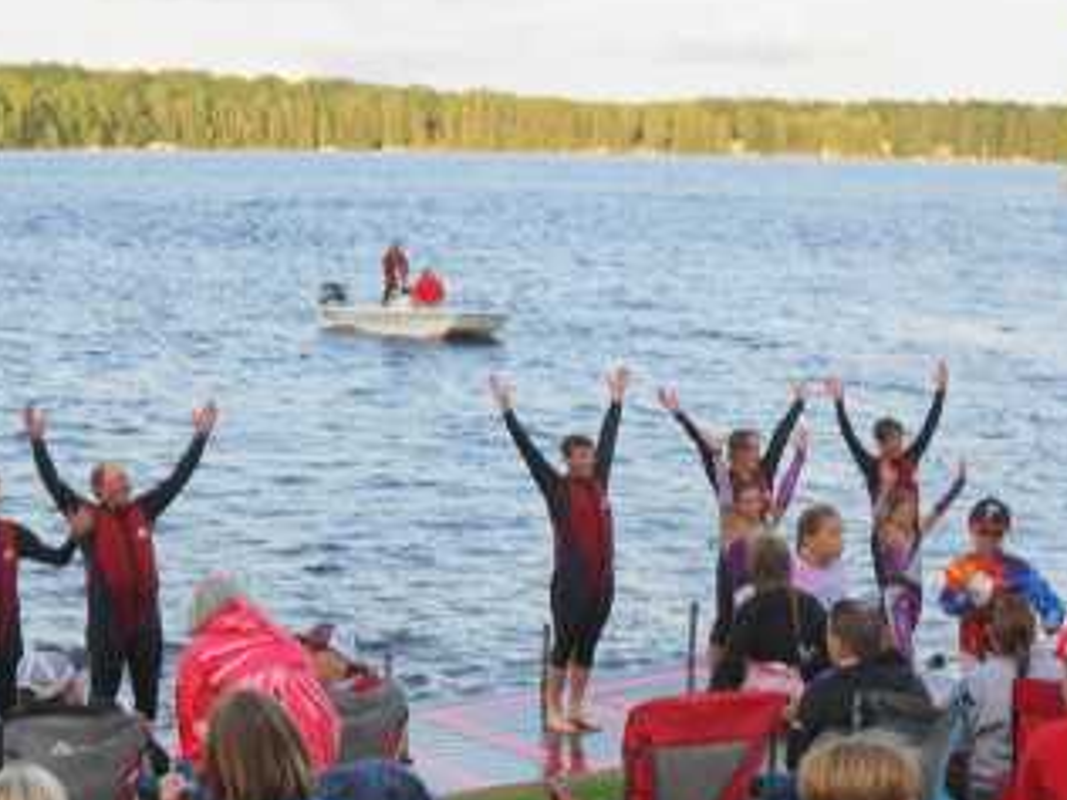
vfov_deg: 17.9
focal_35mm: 82
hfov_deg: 23.7
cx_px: 312
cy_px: 560
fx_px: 2528
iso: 100
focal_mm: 18
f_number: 4
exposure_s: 1/60
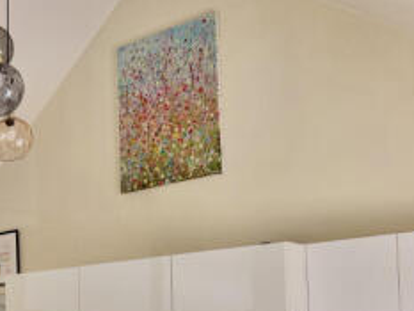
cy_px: 328
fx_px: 718
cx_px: -93
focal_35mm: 60
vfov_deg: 23.2
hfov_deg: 27.8
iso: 125
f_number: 1.78
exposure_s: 1/100
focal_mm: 6.76
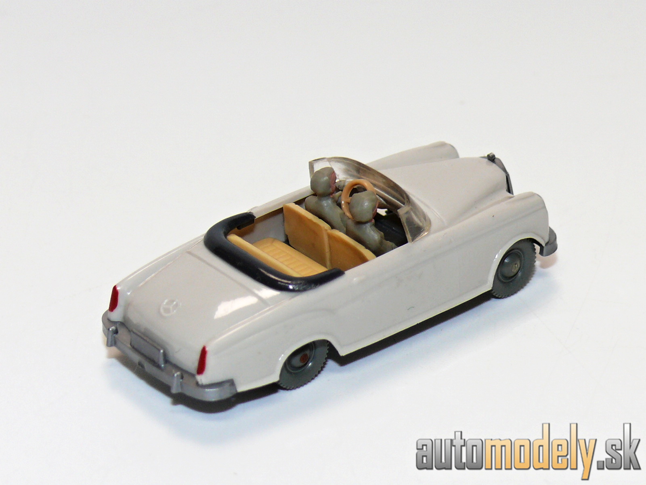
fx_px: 2669
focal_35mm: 143
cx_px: 323
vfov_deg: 10.4
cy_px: 242
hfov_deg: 13.8
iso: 100
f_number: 4
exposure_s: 1/30
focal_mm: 16.8
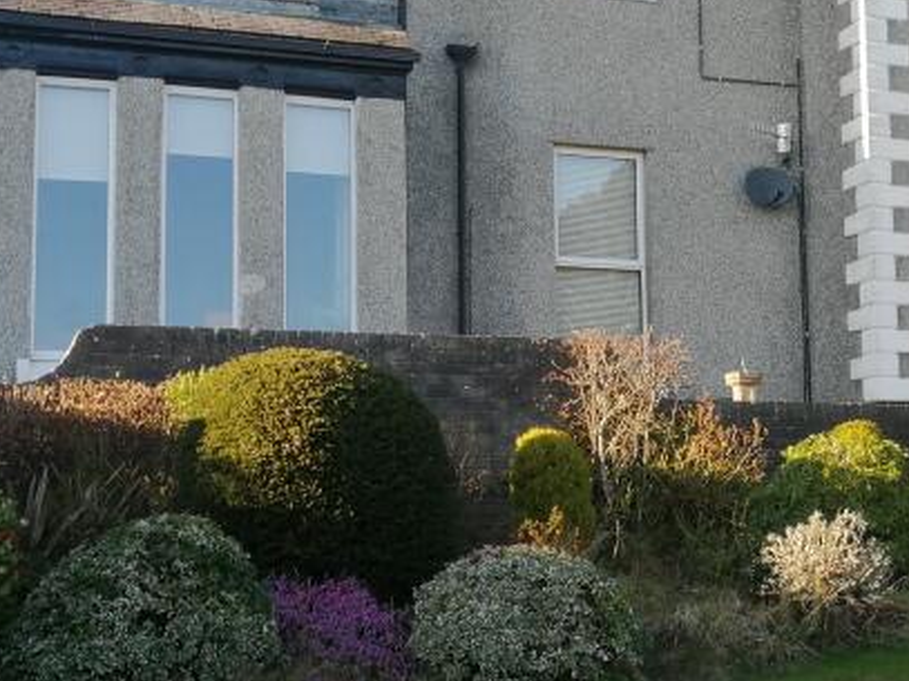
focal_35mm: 68
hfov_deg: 28.4
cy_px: 326
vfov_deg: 21.6
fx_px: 1785
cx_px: 607
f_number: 1.8
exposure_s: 1/324
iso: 50
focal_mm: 3.96
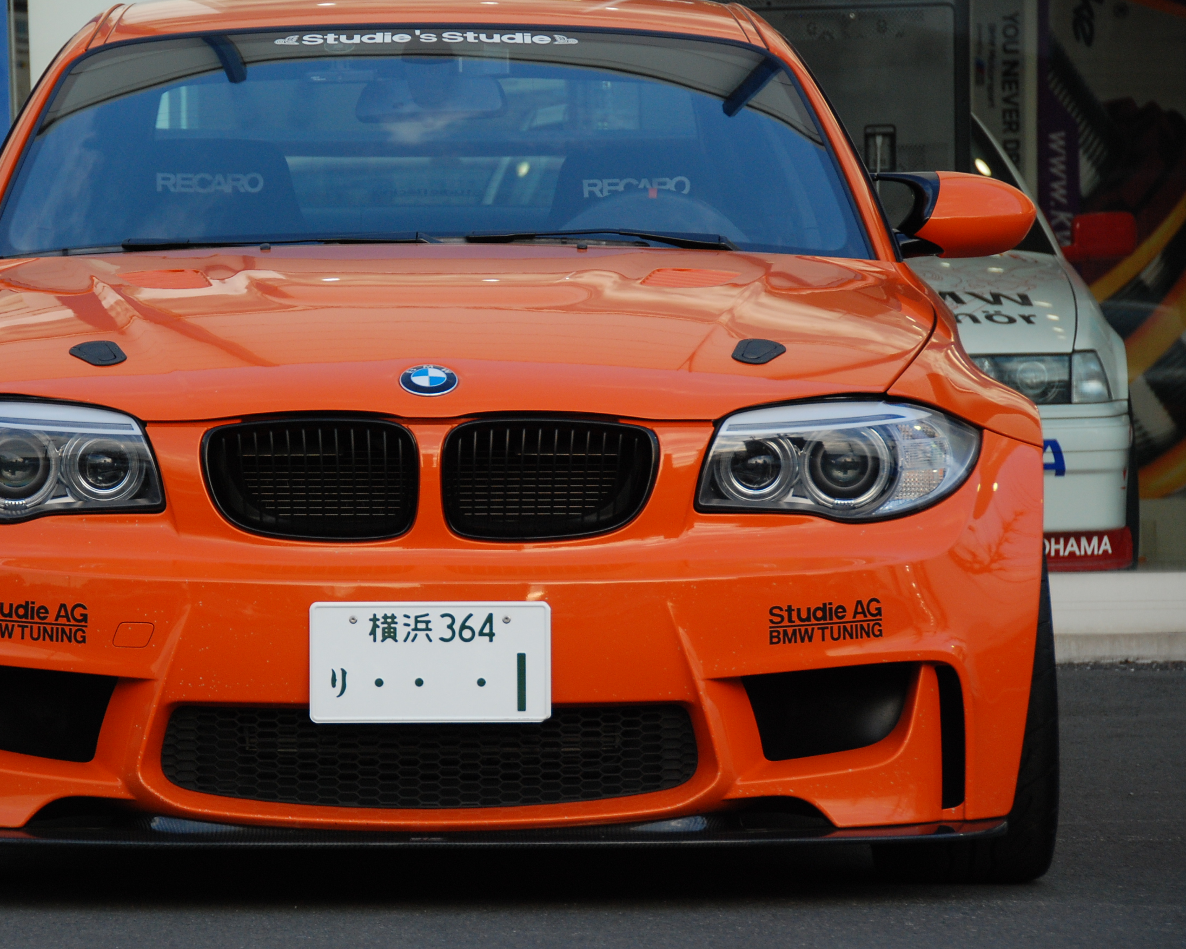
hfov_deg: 9.9
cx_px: 431
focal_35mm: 196
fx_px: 6866
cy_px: 455
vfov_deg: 7.9
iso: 400
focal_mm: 105
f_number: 5.6
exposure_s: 1/400
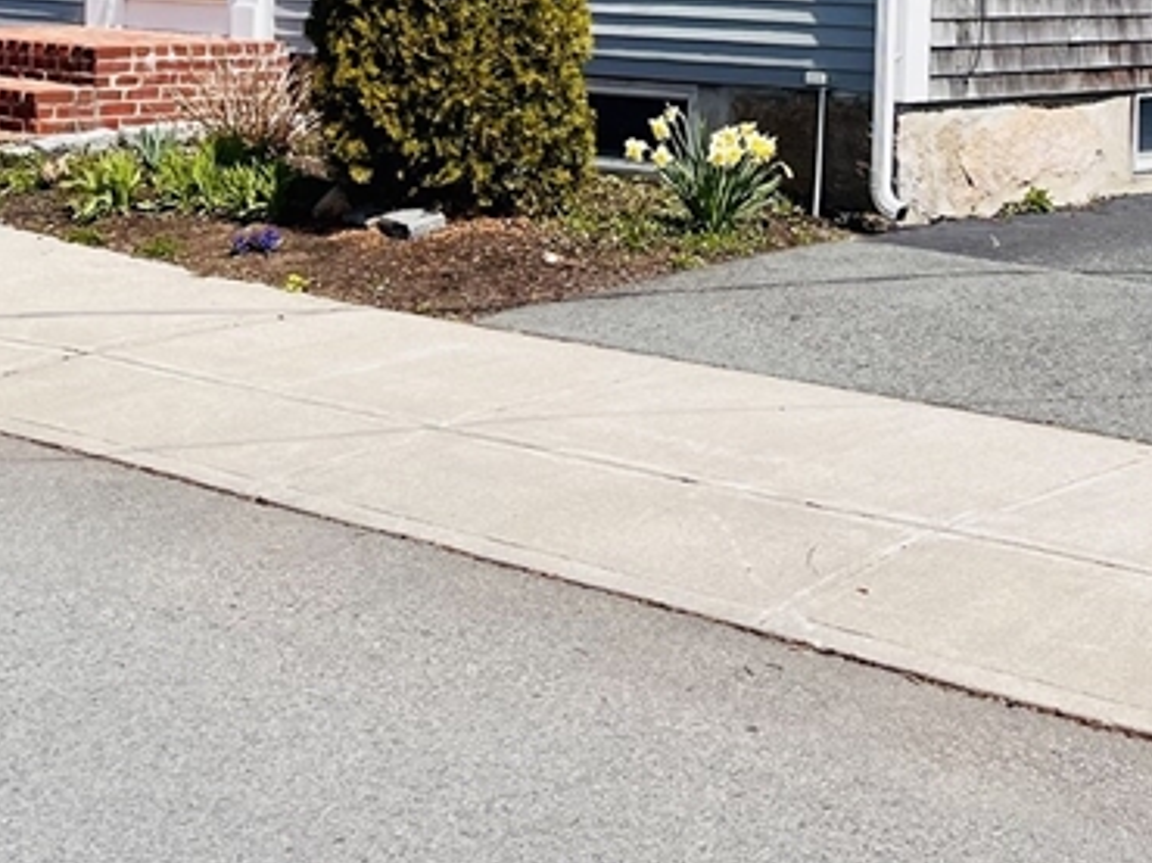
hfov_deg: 26.4
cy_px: -212
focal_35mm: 72
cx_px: 978
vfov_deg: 19.1
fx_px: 2395
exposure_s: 1/4854
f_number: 1.6
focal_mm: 5.1
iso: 50
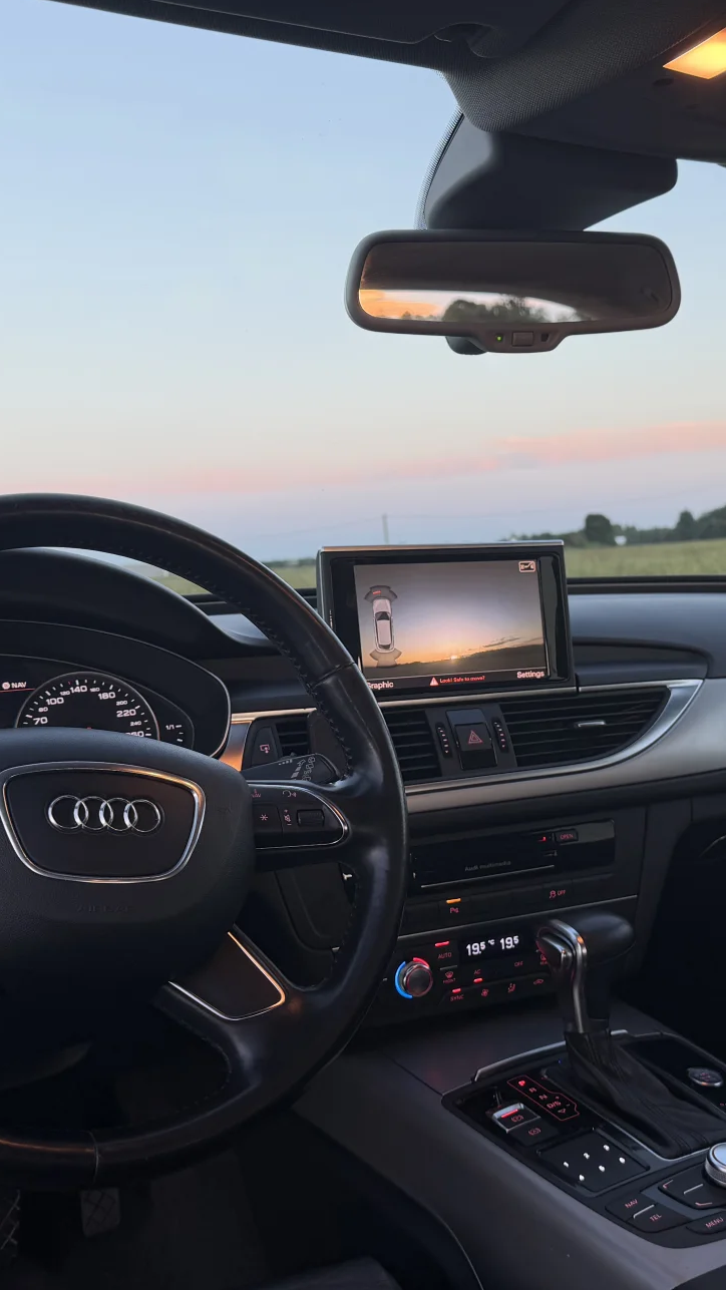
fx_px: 1335
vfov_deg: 51.6
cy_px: 697
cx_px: 437
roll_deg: +4.9
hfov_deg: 30.3
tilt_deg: -7.0
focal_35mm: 39
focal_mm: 6.76
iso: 64
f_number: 1.78
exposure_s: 1/121
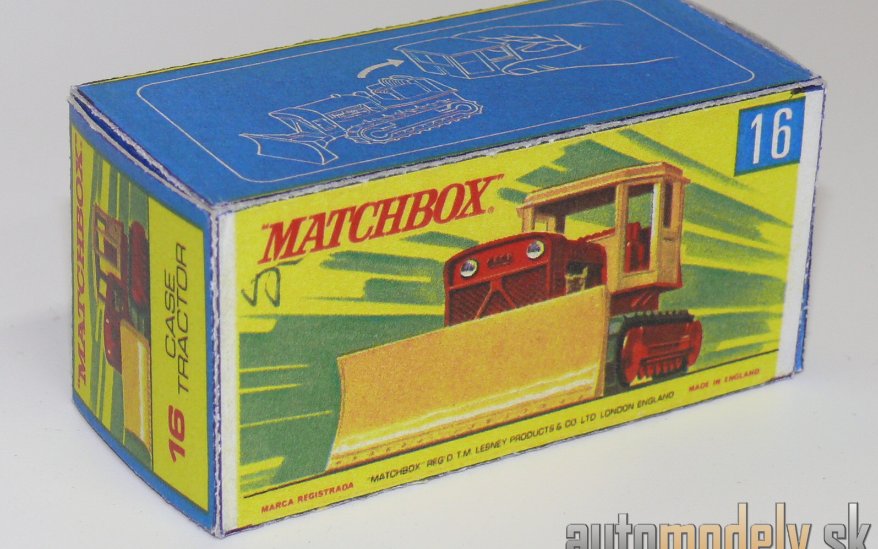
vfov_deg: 11.2
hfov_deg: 17.8
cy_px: 256
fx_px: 2800
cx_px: 439
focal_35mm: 117
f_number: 4
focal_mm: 14
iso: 100
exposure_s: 1/30
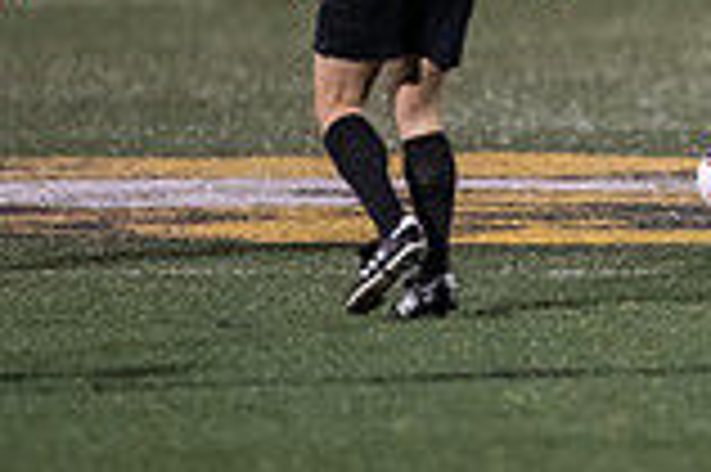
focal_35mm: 1104
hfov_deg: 1.9
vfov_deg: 1.2
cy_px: -47
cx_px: 945
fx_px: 21781
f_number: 2.8
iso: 8000
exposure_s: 1/1000
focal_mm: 300
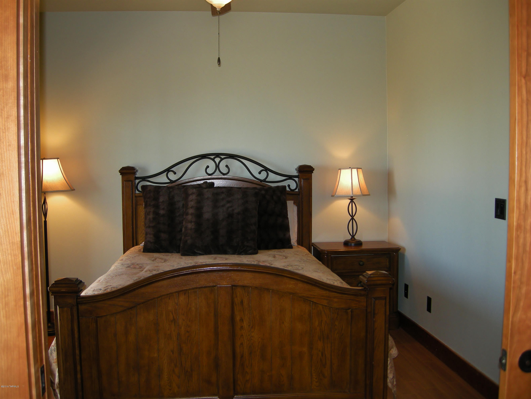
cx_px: 266
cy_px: 200
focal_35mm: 35
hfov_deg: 52.6
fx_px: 537
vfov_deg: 40.7
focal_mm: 7.5
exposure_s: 1/30.2
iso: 123
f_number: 2.7
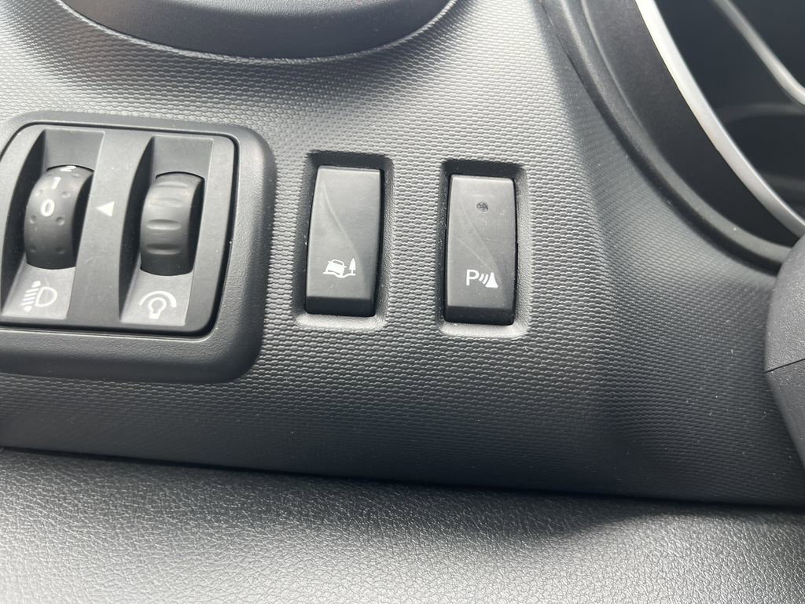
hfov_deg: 67.3
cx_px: 402
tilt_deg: -5.4
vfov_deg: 53.1
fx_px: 605
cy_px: 302
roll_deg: -3.5
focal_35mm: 26
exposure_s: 1/121
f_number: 1.6
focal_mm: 5.1
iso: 50
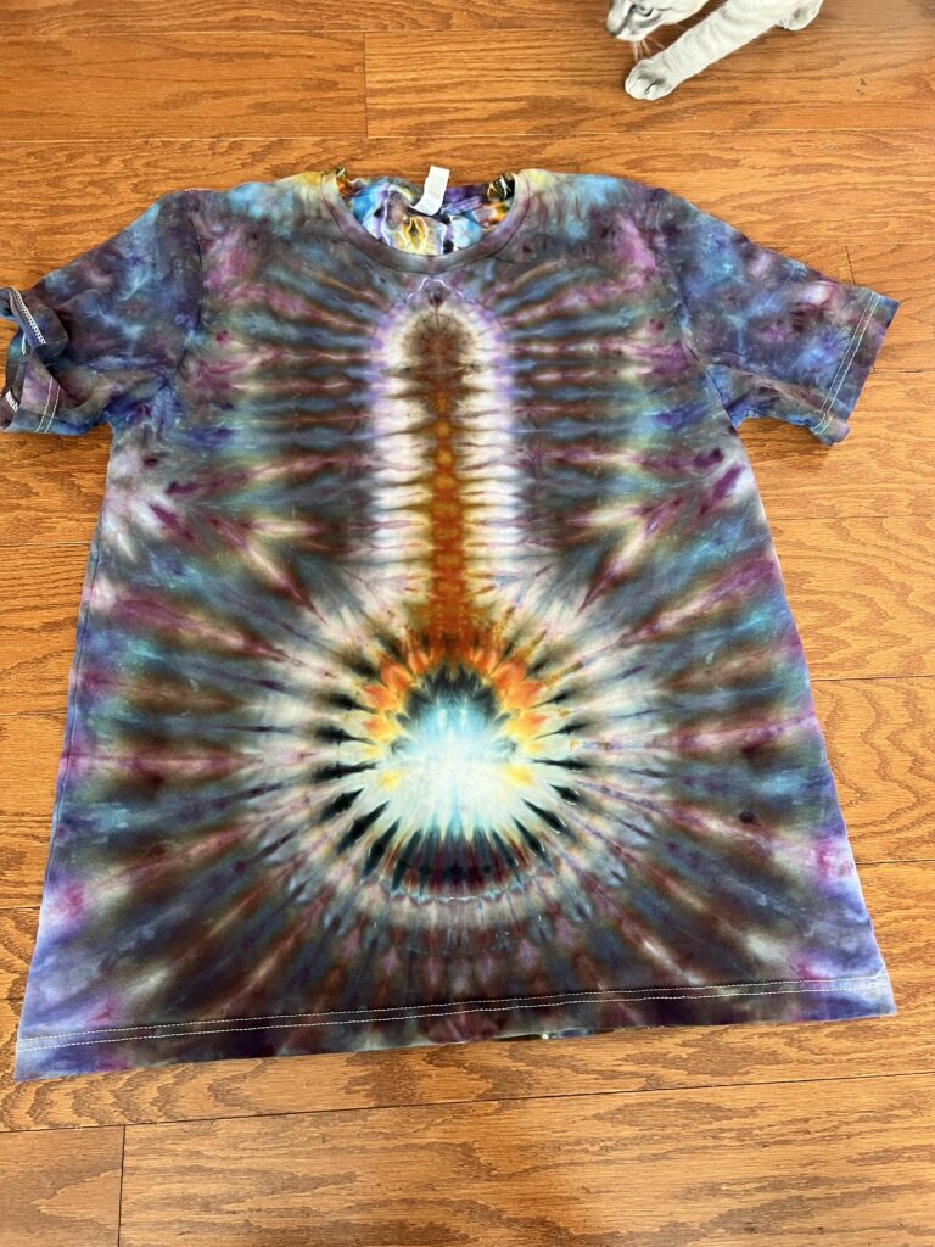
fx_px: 936
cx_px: 468
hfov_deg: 53.1
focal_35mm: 26
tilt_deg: -70.4
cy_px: 624
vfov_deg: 67.3
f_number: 1.5
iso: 200
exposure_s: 1/60
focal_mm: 5.7
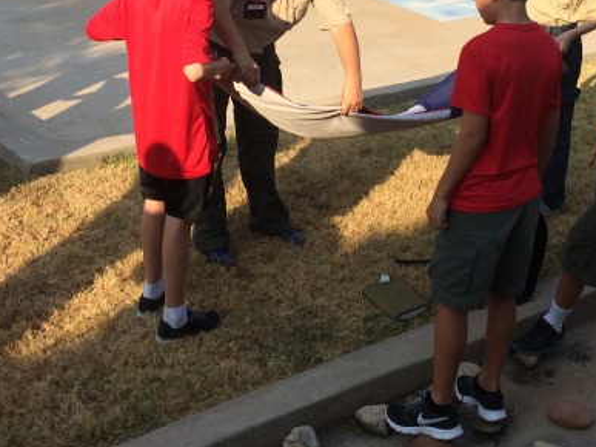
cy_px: 51
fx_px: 1033
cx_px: 316
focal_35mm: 60
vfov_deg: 23.8
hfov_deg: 32.2
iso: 32
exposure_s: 1/1466
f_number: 2.2
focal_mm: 4.15
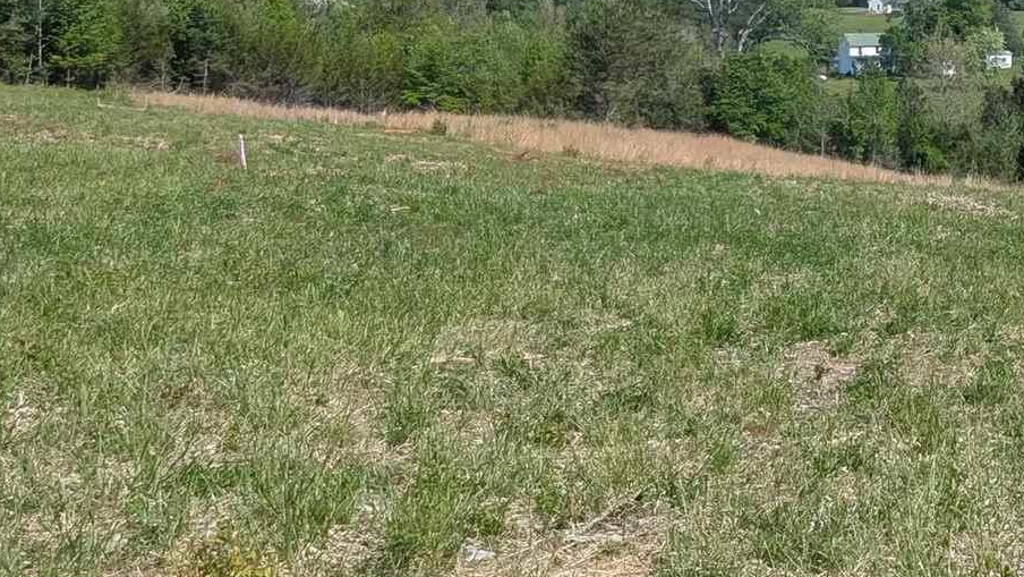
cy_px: 6
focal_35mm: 48
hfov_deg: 39.7
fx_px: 1304
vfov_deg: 23.9
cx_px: 922
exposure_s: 1/1198
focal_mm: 1.95
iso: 47
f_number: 2.2
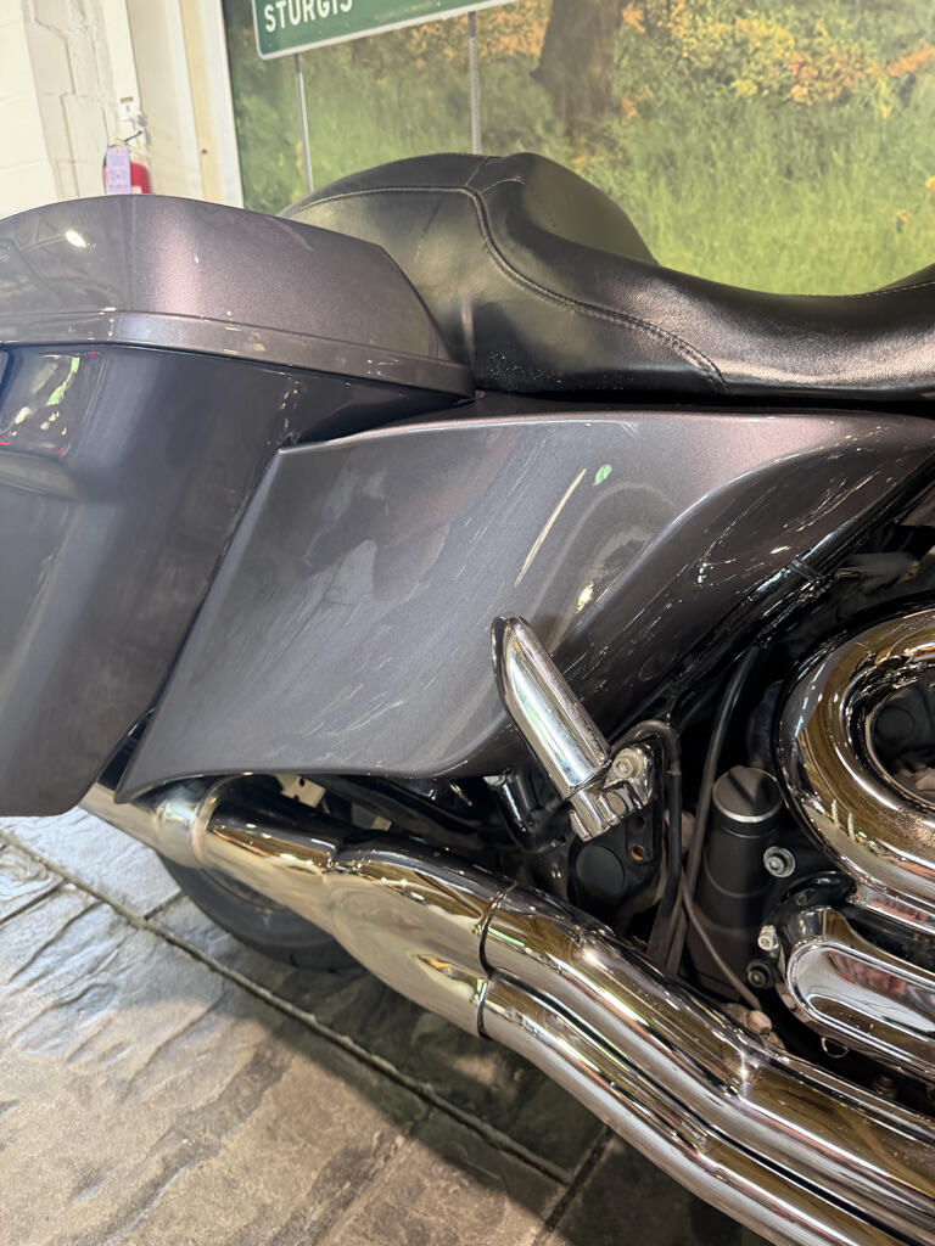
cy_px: 623
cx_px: 468
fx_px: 864
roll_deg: +3.6
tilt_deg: -19.9
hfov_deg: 56.8
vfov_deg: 71.6
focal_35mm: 24
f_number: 1.78
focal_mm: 6.76
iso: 200
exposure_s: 1/60
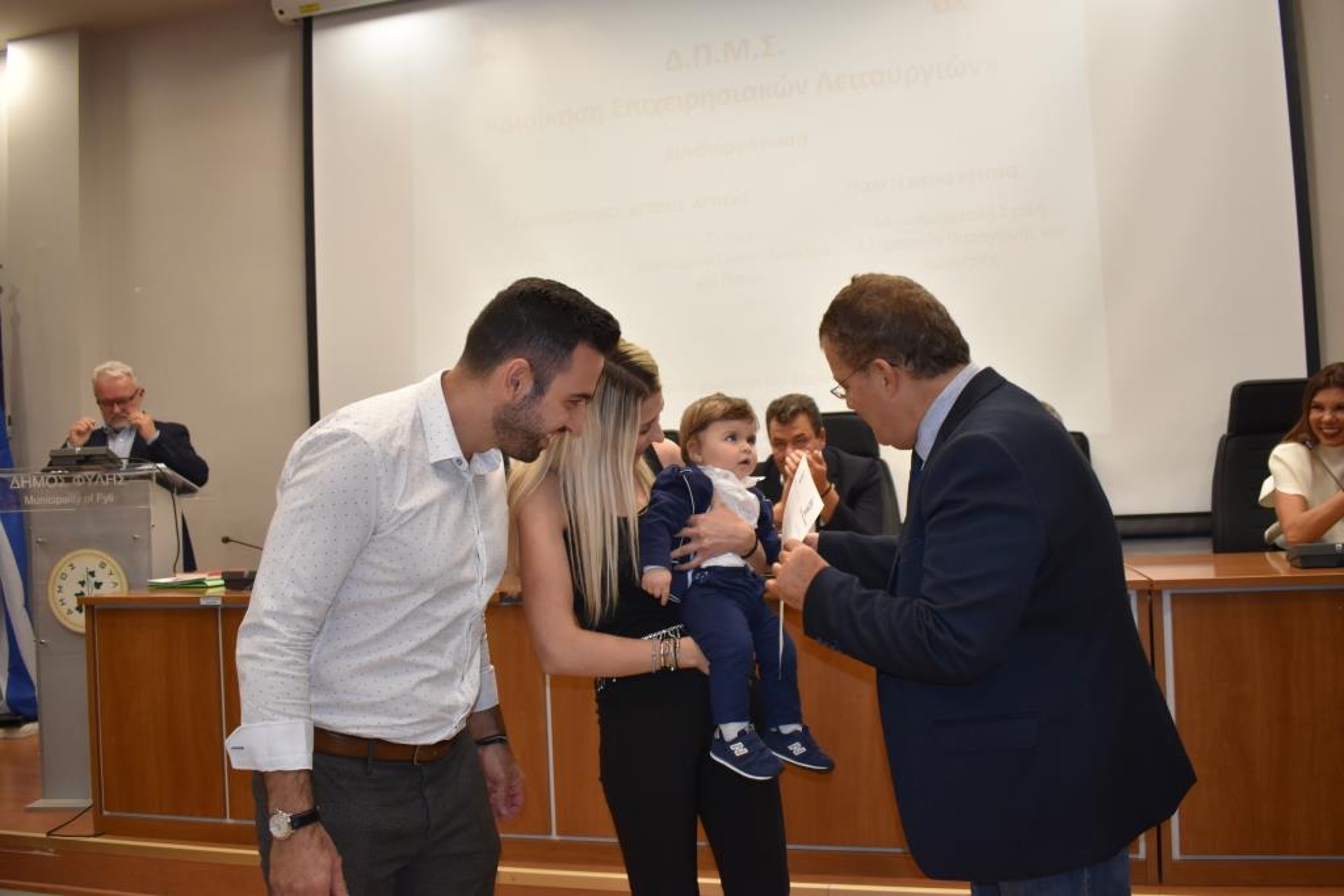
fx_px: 1120
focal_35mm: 30
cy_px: 448
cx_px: 672
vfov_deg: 43.6
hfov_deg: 61.9
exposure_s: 1/160
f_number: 3.8
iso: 800
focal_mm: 20
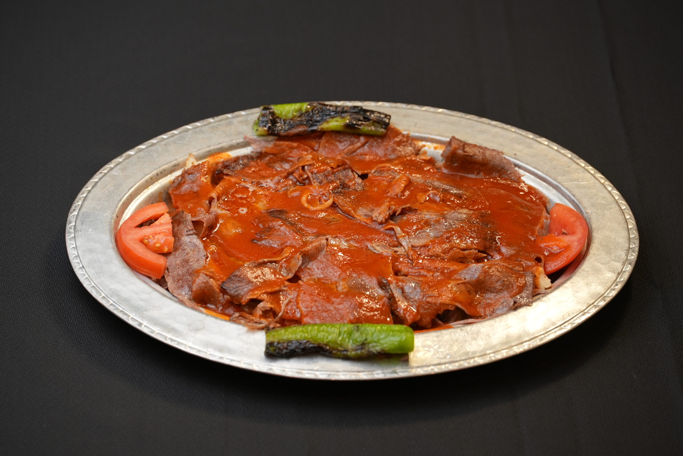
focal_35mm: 105
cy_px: 228
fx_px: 1993
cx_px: 342
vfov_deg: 13.1
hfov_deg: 19.4
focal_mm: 105
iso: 500
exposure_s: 1/200
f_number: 4.5
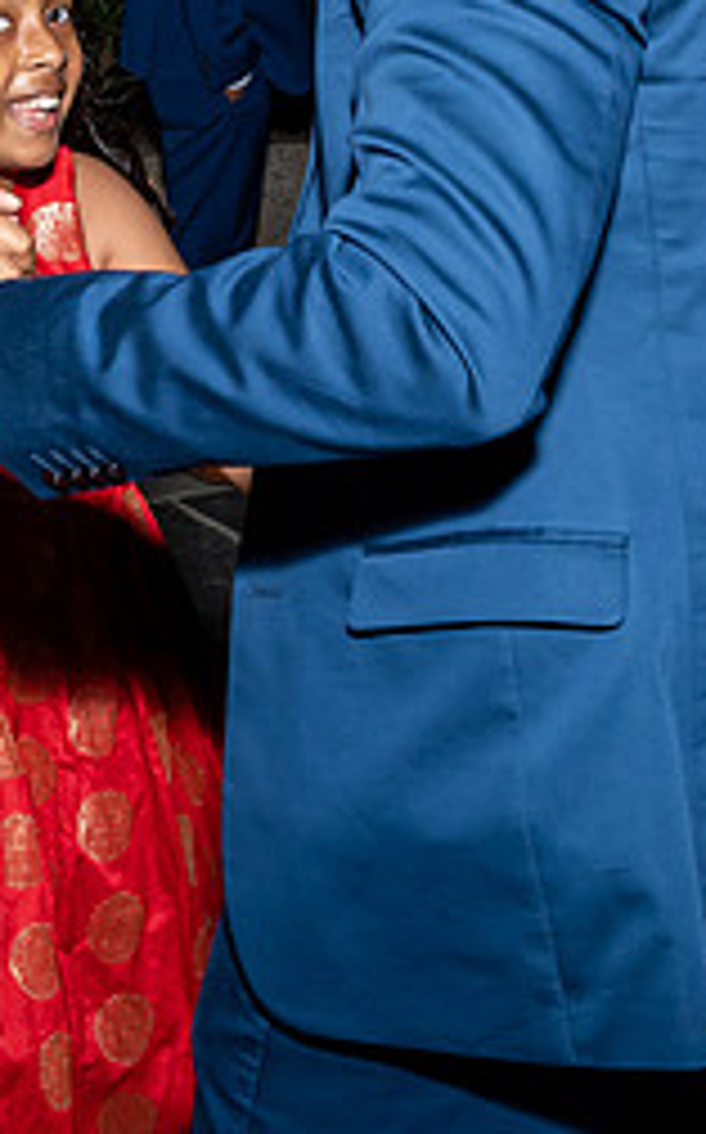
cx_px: -96
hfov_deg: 16.3
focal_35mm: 77
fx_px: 2376
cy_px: 191
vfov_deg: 26.2
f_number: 5.6
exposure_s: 1/250
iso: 500
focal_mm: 17
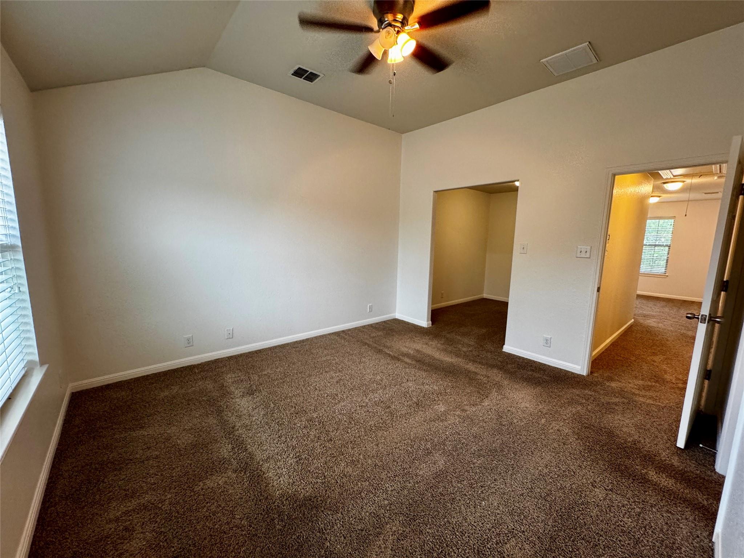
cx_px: 372
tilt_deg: -9.0
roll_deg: -1.0
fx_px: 301
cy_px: 279
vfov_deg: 85.7
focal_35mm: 14
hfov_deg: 102.1
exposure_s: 1/60
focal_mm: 2.22
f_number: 2.2
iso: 320
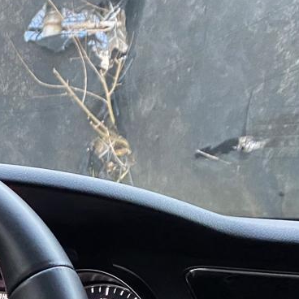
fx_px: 782
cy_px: 356
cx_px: -147
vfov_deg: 20.3
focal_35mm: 80
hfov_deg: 19.1
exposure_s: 1/30
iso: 800
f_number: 1.8
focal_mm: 4.25
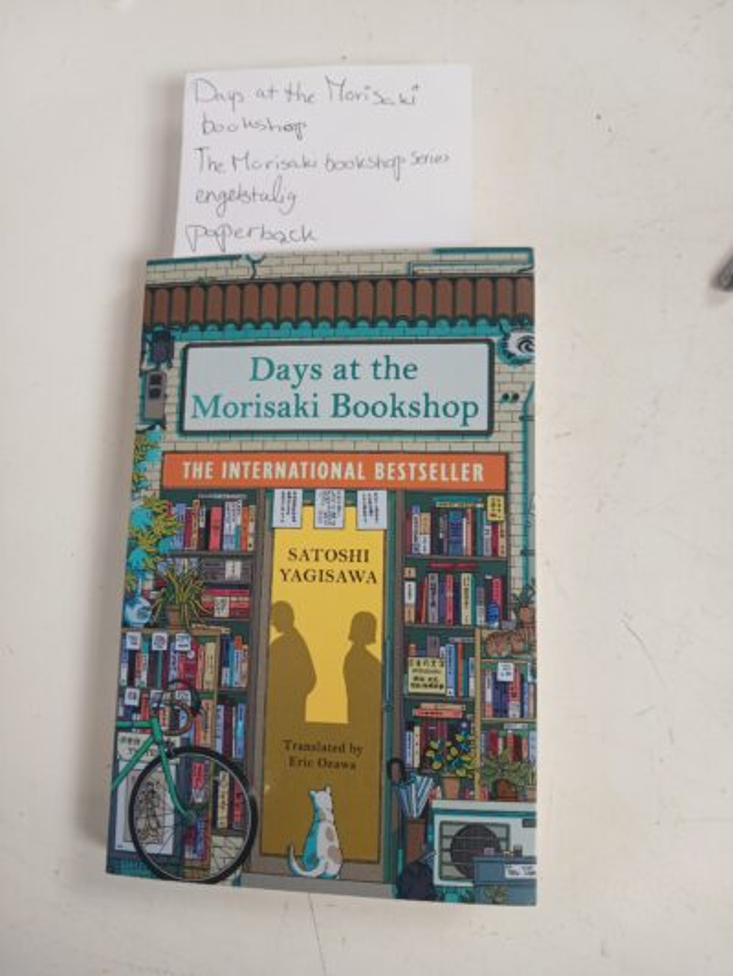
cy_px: 488
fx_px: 762
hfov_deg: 51.4
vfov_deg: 65.3
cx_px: 366
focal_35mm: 27
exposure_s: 1/50
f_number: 1.8
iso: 50
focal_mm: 3.98
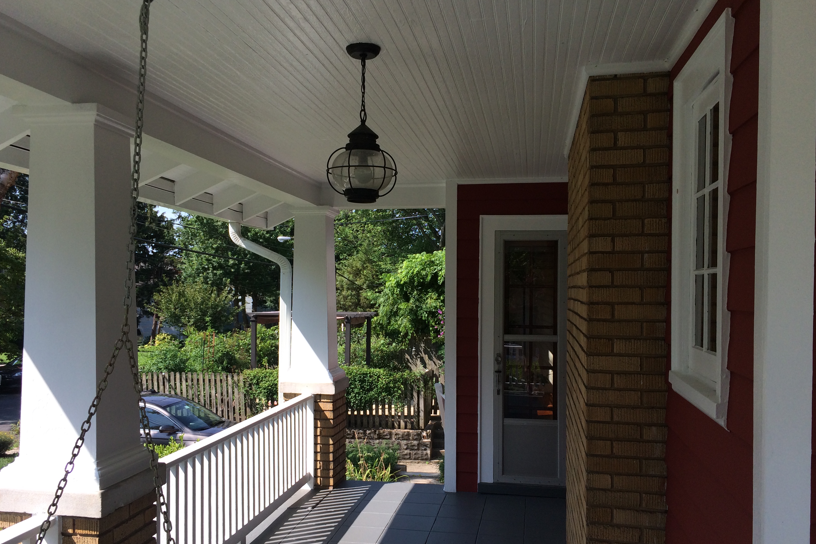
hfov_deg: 60.3
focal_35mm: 31
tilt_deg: -0.2
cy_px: 298
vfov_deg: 42.3
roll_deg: -1.2
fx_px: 703
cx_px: 403
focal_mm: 4.15
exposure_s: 1/1001
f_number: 2.2
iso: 32
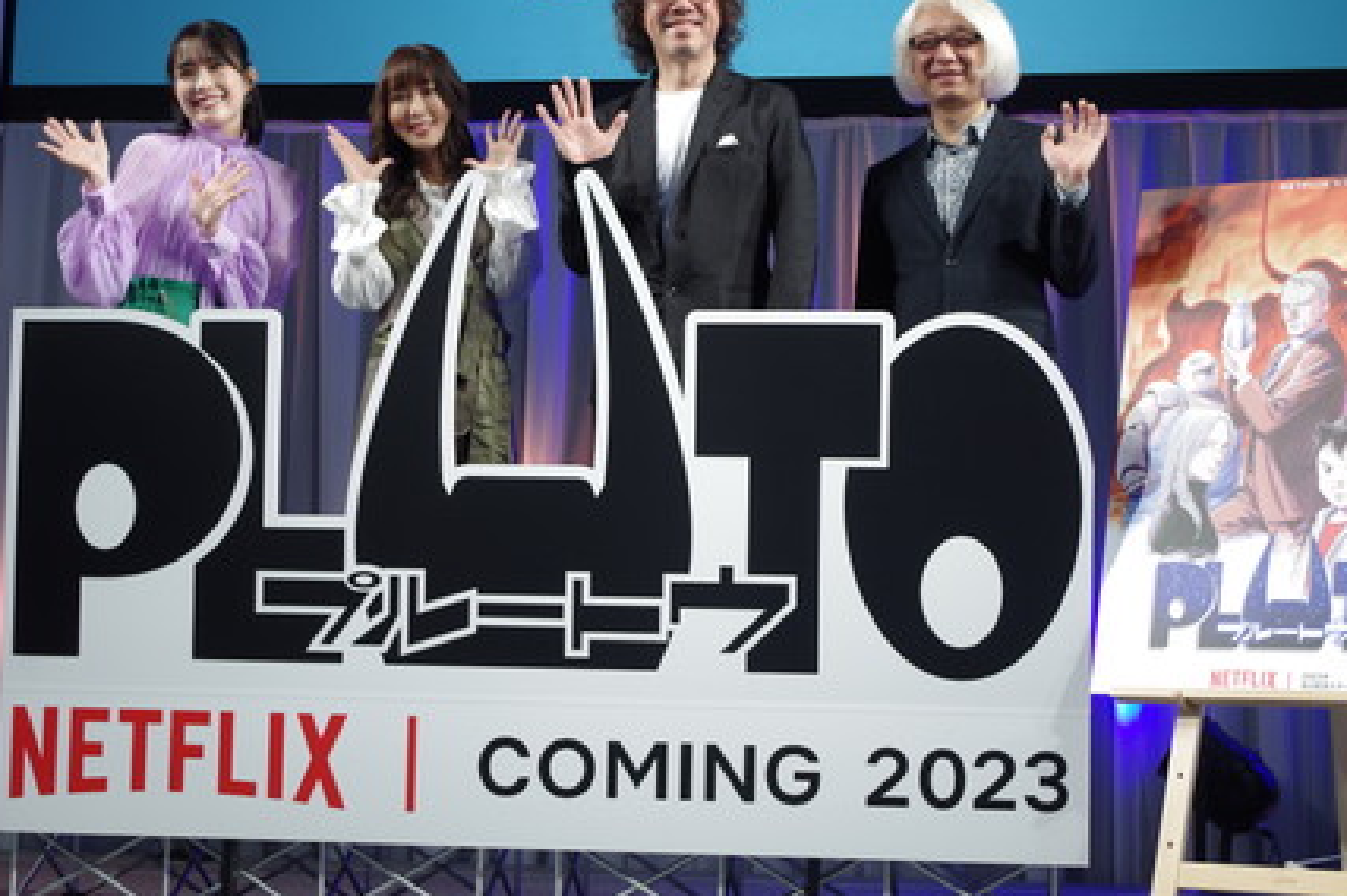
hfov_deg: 28.1
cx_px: 713
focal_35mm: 72
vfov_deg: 18.9
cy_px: 427
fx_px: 2692
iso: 400
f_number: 4.5
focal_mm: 40
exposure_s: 1/80
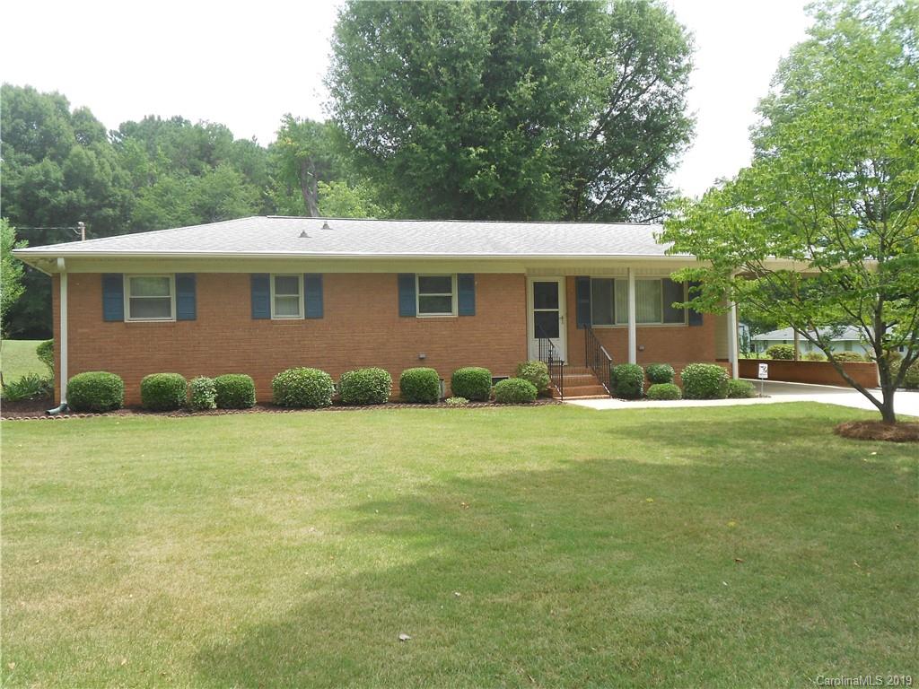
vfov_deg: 44.2
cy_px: 344
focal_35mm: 32
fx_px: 850
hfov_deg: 56.8
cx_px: 460
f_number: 3.6
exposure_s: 1/320
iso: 80
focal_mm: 5.8
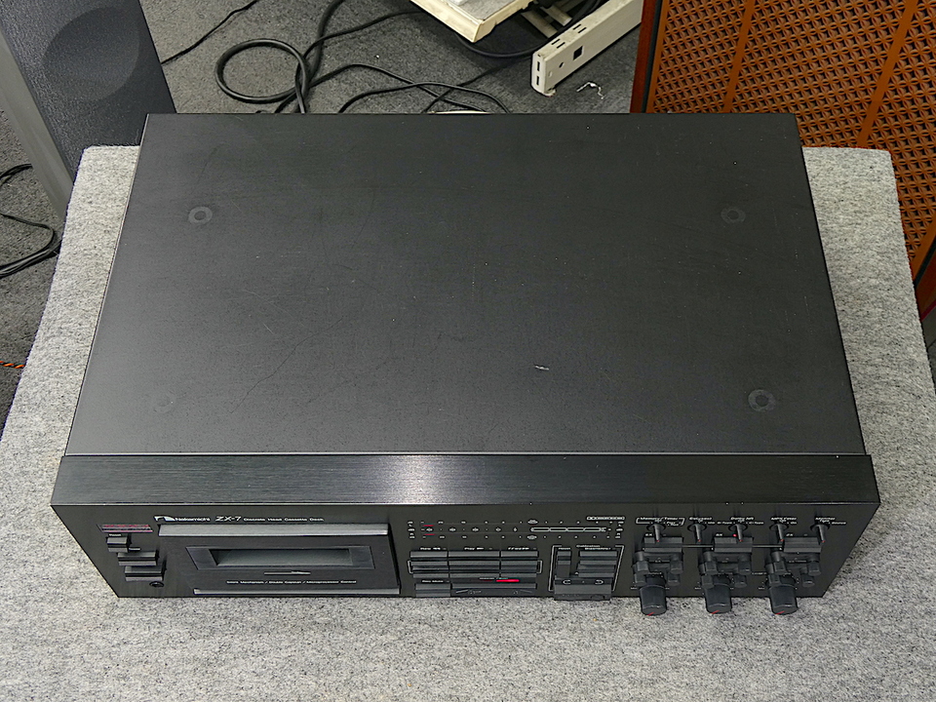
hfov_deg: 46.8
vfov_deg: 36.0
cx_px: 468
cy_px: 351
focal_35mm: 40
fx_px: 1082
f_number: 5.6
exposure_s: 1
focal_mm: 7.2
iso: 100
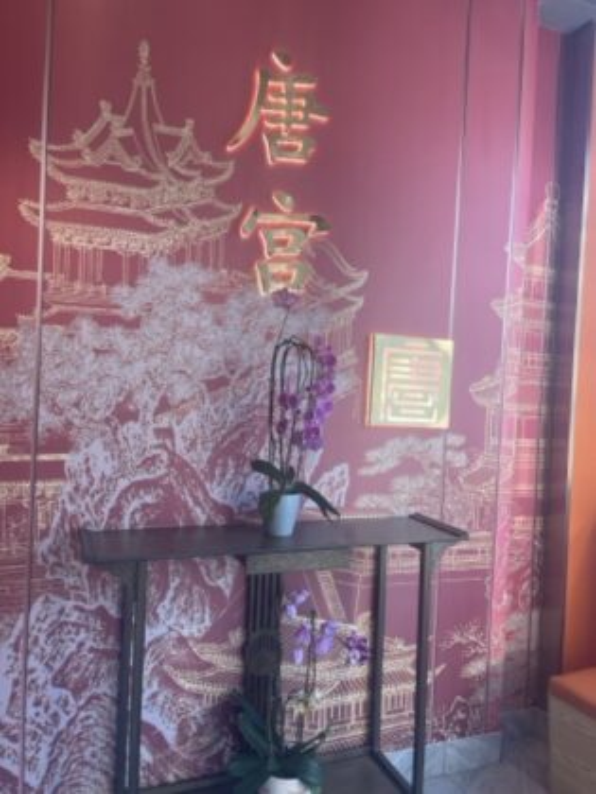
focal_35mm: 25
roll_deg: -2.8
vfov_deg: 69.4
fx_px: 574
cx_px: 298
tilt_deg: -1.9
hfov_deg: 54.9
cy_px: 397
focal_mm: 5.1
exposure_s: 1/120
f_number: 1.6
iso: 64
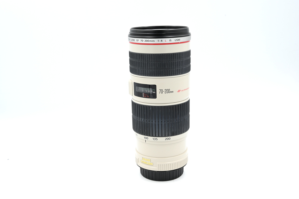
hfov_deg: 44.5
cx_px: 150
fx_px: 365
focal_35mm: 44
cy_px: 100
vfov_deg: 30.5
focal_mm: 44
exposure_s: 1/25
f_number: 14
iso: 200
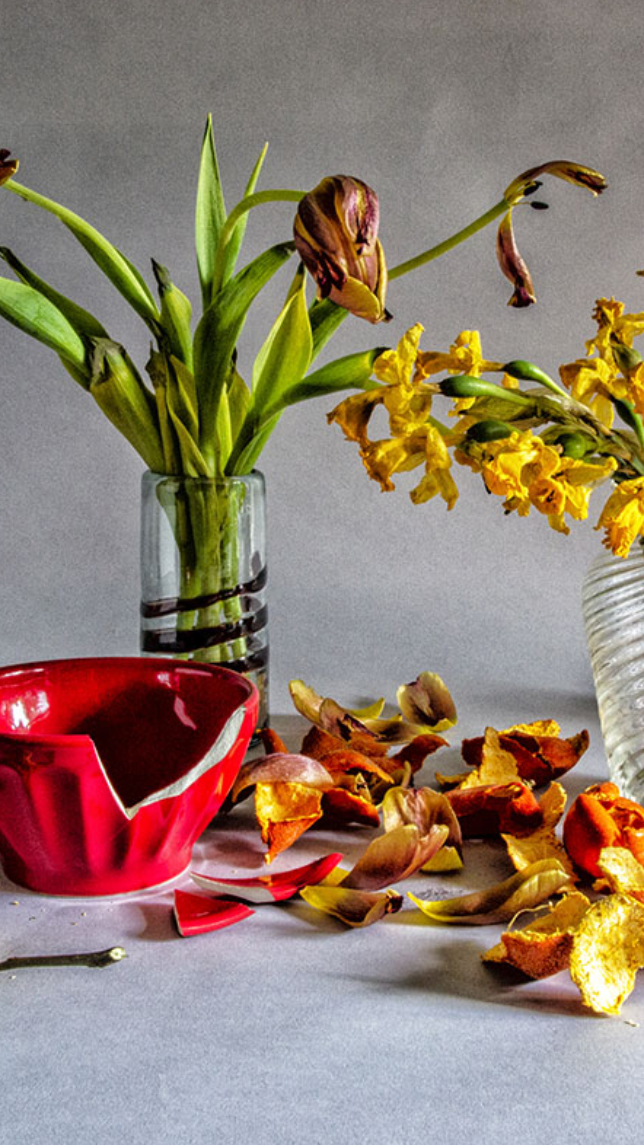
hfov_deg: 24.9
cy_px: 575
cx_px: 342
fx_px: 1457
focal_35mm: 48
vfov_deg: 42.9
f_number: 22
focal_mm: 20
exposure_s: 1/1.25
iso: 200
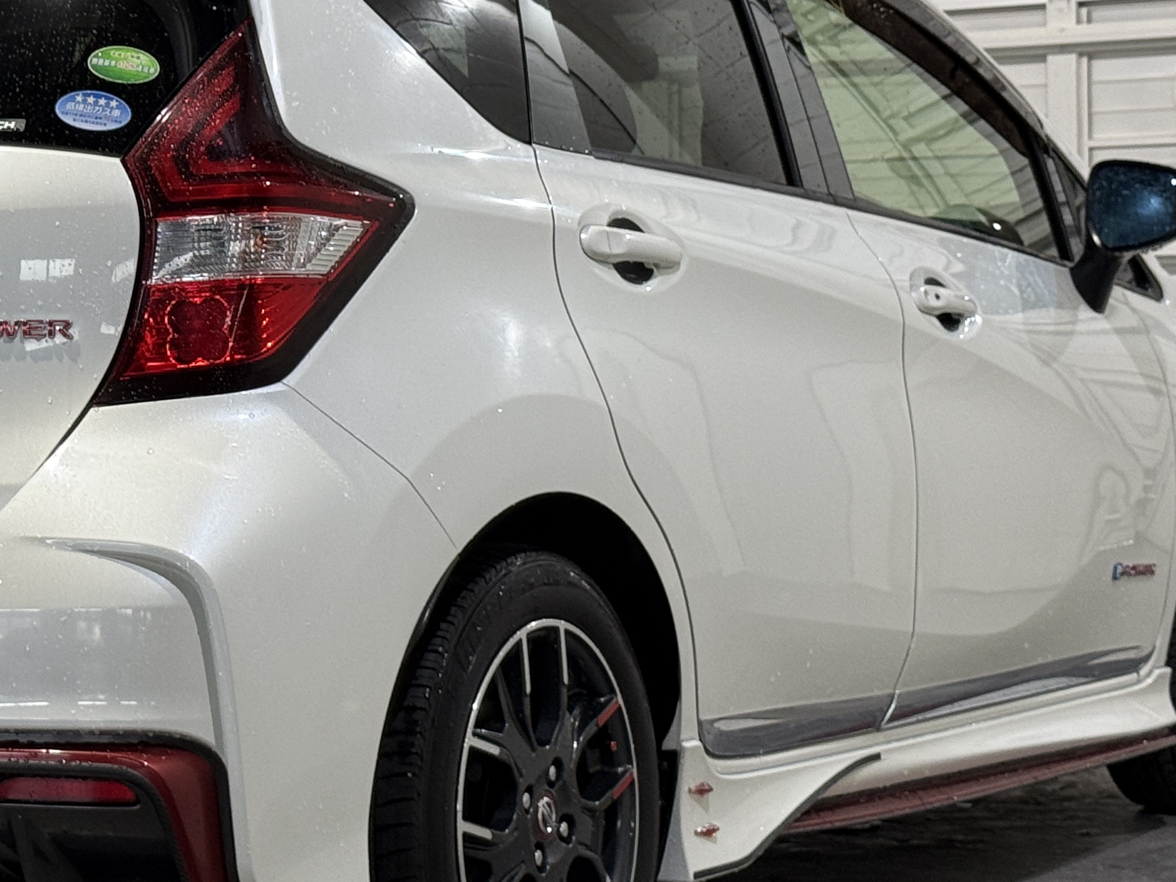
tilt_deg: +0.4
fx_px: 3465
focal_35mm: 102
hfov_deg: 19.1
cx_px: 241
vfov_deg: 14.5
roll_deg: +0.7
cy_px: 330
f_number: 1.78
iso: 80
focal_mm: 6.76
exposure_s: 1/60
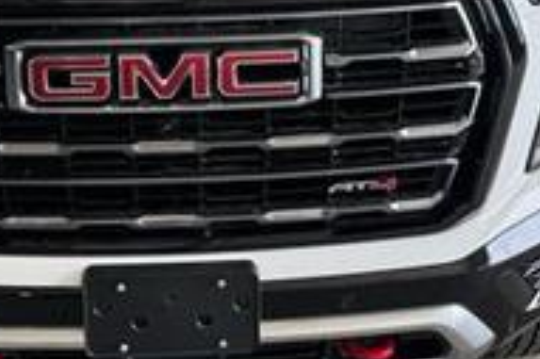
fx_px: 989
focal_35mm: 66
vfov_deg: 20.1
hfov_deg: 30.3
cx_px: 172
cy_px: 23
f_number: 1.78
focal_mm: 6.76
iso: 64
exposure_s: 1/174
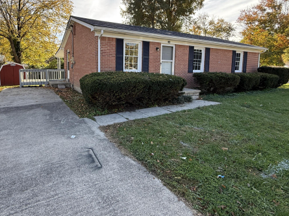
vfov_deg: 62.7
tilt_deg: -4.6
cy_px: 84
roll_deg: -1.0
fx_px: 175
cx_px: 123
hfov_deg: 78.5
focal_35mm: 21
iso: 64
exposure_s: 1/328
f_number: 2.2
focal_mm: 2.22
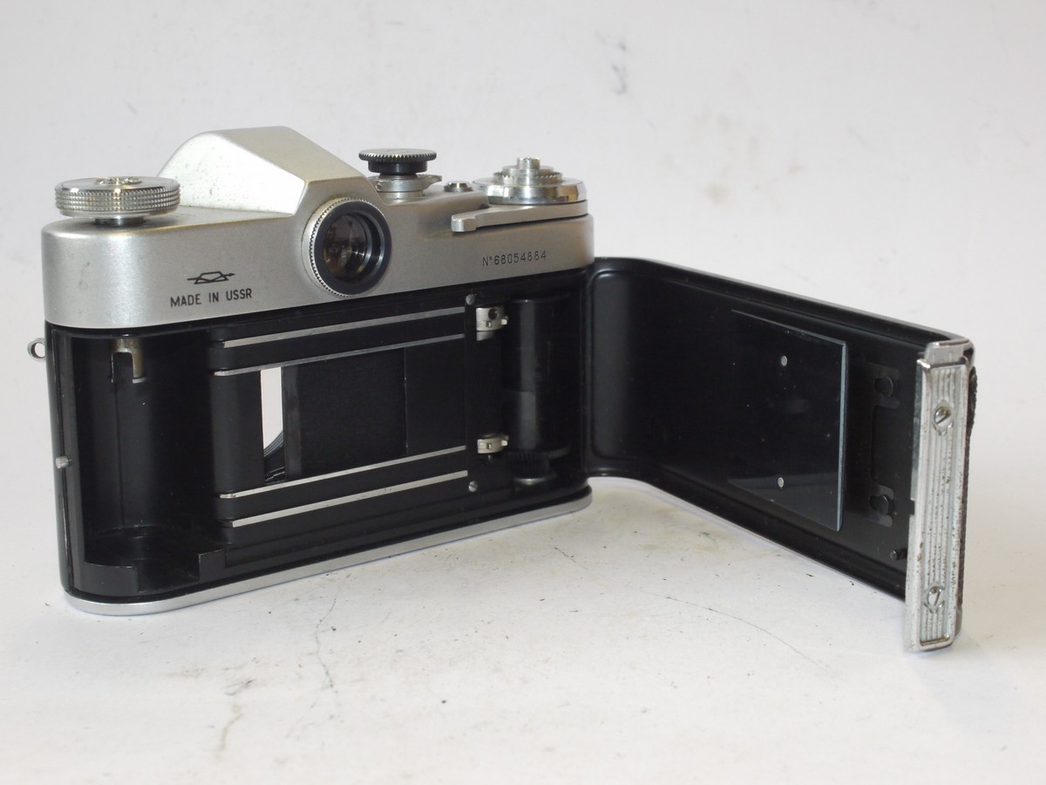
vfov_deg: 24.4
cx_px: 523
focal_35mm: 60
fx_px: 1813
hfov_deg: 32.2
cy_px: 392
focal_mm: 30
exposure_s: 1/80
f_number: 9
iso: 800
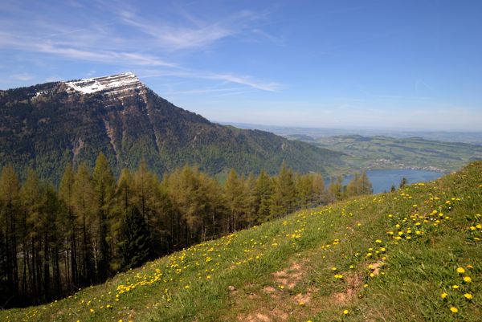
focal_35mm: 26
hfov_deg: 70.4
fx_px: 342
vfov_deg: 50.5
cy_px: 161
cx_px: 241
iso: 100
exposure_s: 1/160
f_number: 8
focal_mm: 17
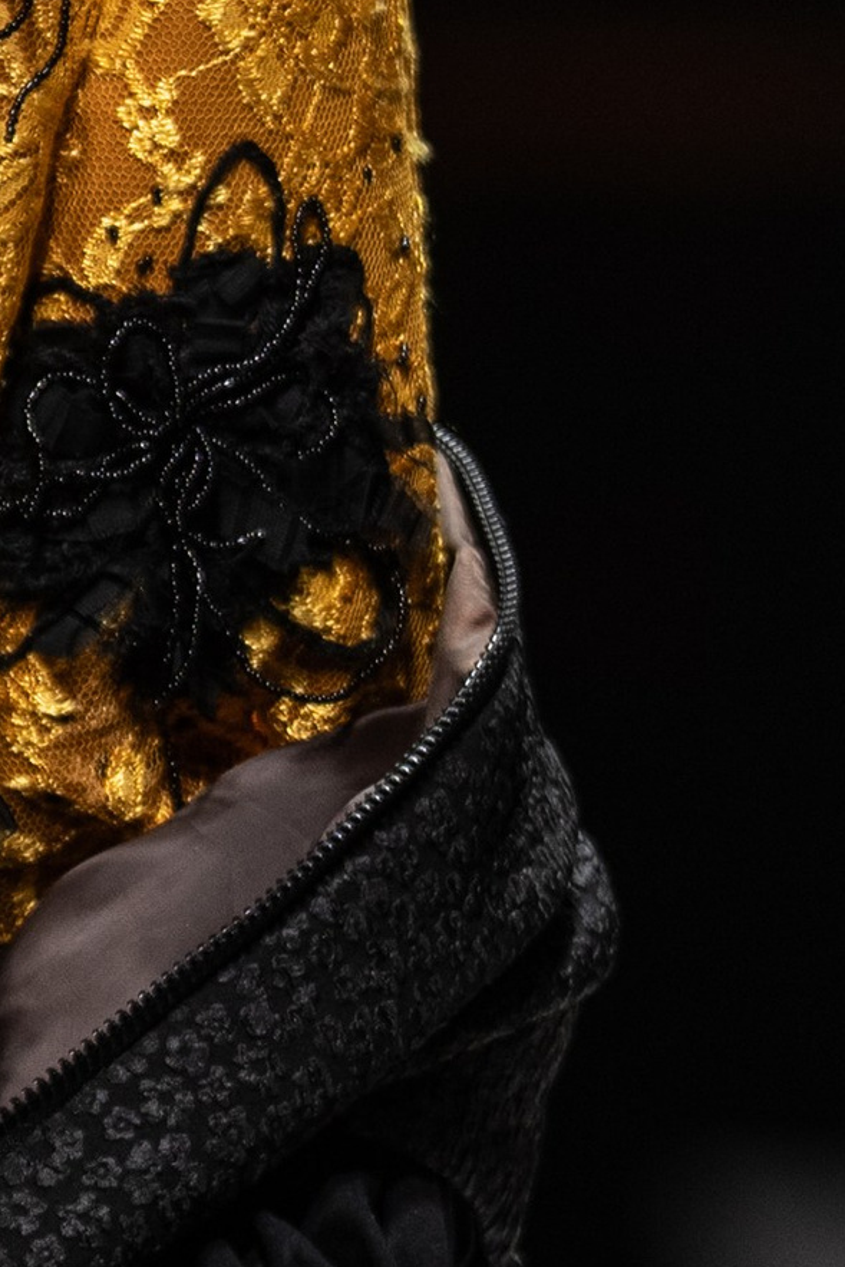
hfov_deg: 1.3
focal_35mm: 1065
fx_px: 37479
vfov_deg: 1.9
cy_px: 311
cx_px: -964
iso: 200
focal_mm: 163.8
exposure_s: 1/400
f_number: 2.8
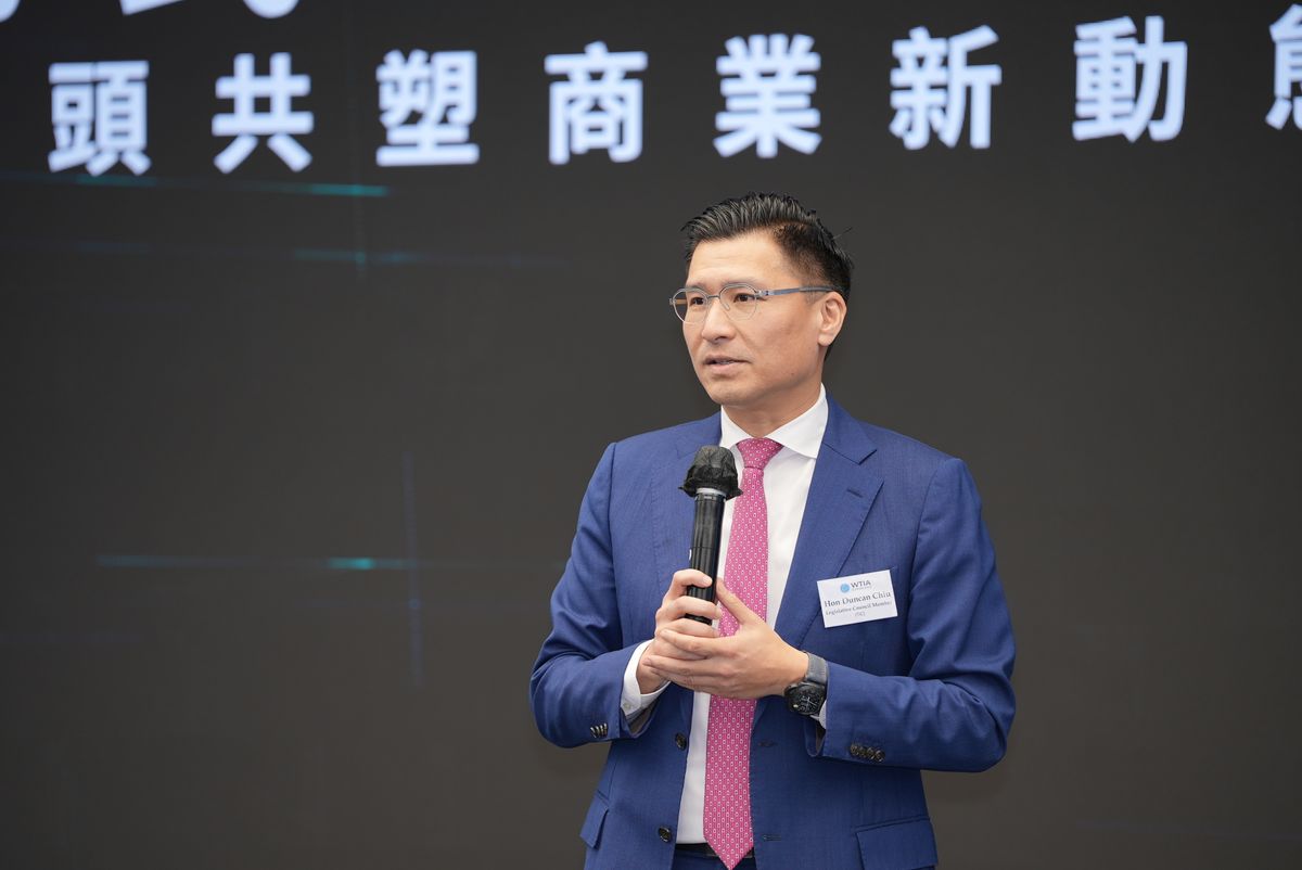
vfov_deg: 6.9
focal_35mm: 200
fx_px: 7238
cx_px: 651
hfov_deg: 10.3
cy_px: 435
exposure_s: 1/250
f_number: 3.2
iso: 320
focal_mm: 200
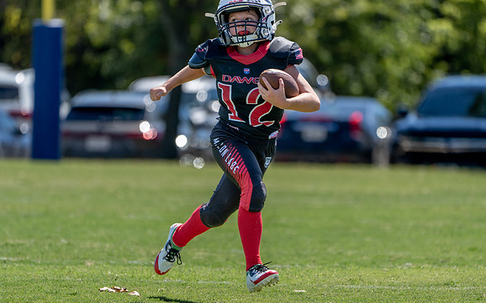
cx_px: 262
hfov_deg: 3.7
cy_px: 180
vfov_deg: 2.3
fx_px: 7508
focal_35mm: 567
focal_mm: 400
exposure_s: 1/1600
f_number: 5.6
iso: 320
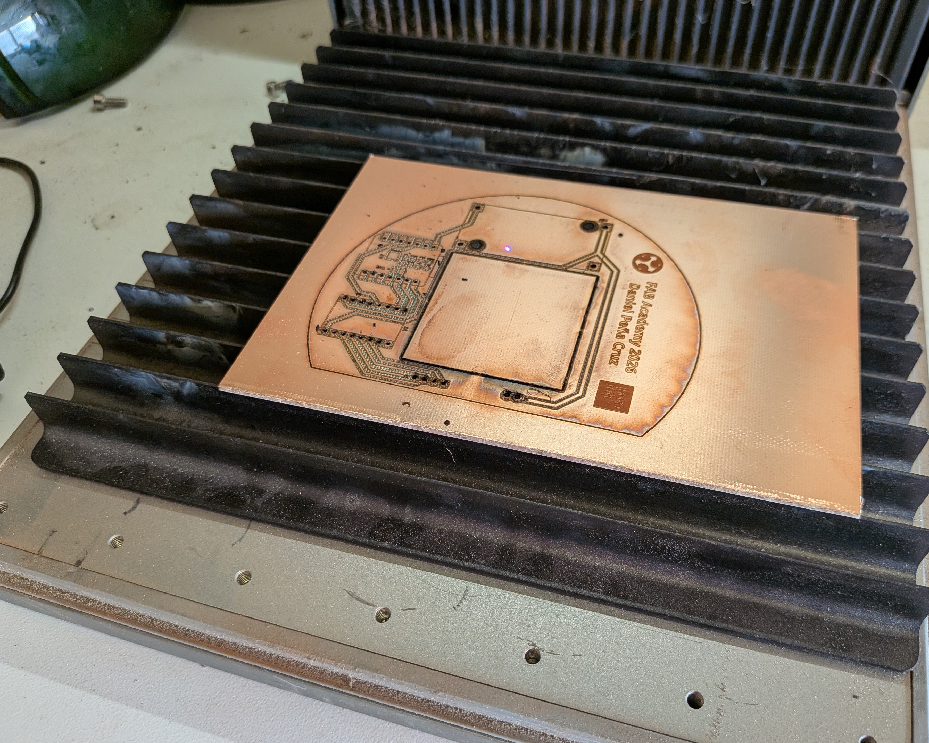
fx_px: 715
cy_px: 379
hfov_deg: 65.9
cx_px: 500
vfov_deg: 54.9
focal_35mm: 26
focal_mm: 4.53
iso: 73
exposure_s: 1/120
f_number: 1.7
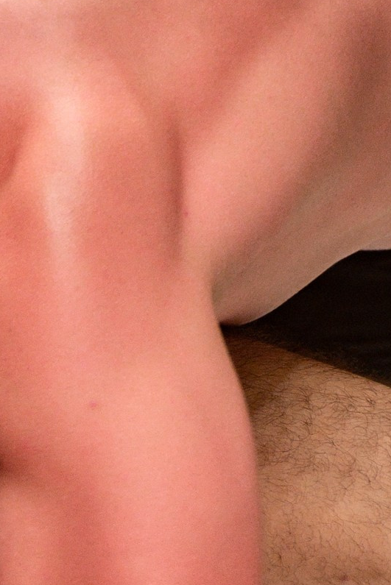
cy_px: 667
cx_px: -166
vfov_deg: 3.2
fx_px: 10380
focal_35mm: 638
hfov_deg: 2.2
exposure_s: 1/640
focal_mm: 145
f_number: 4
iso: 720
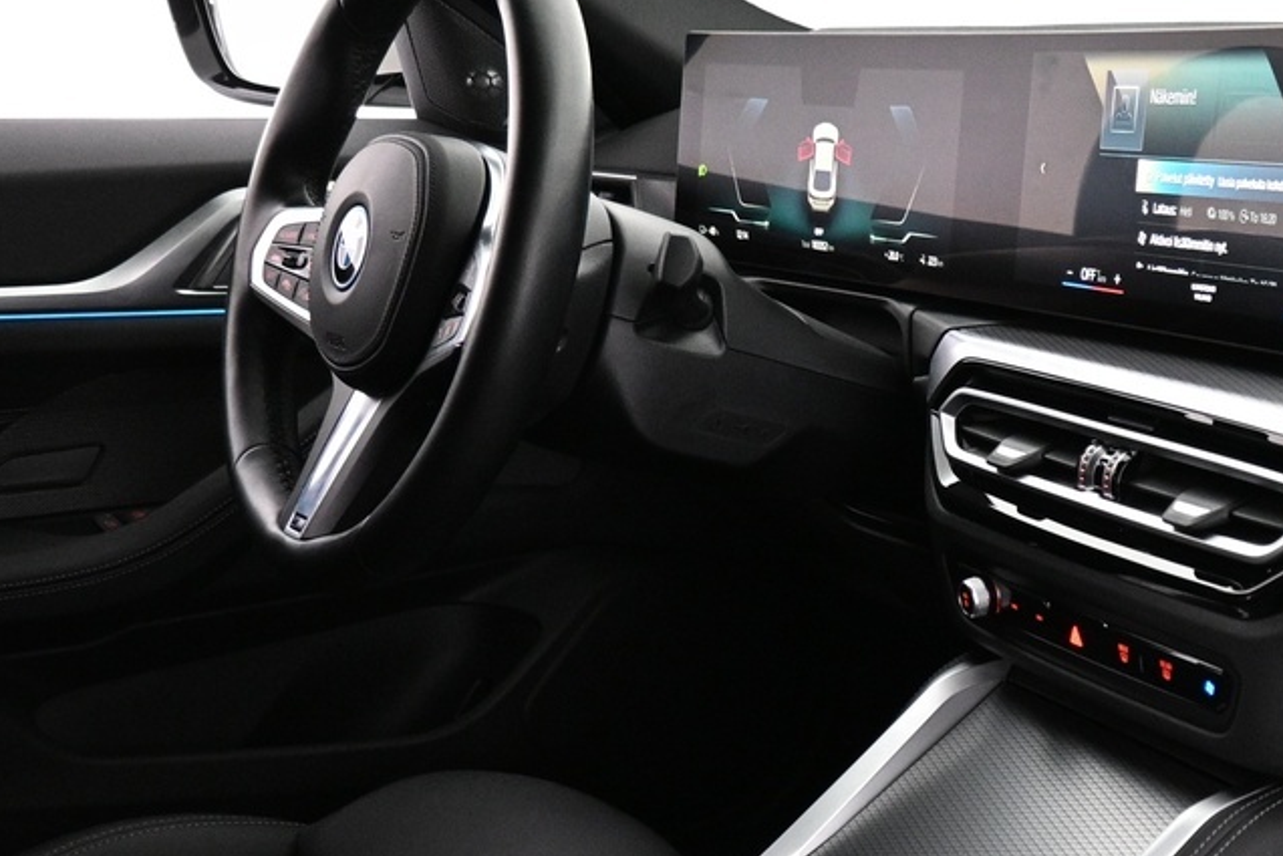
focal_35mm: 61
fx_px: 2174
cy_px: 669
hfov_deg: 30.4
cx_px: 1299
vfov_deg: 22.0
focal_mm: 16
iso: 1600
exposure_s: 1/25
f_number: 3.5
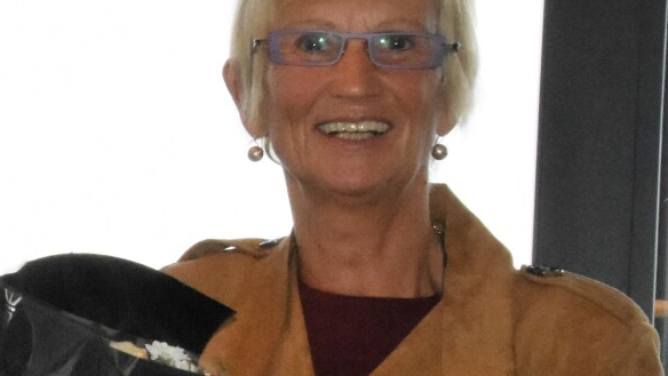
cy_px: 318
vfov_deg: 6.7
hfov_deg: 11.4
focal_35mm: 181
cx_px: -361
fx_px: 3202
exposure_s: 1/250
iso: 5000
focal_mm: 35
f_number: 20
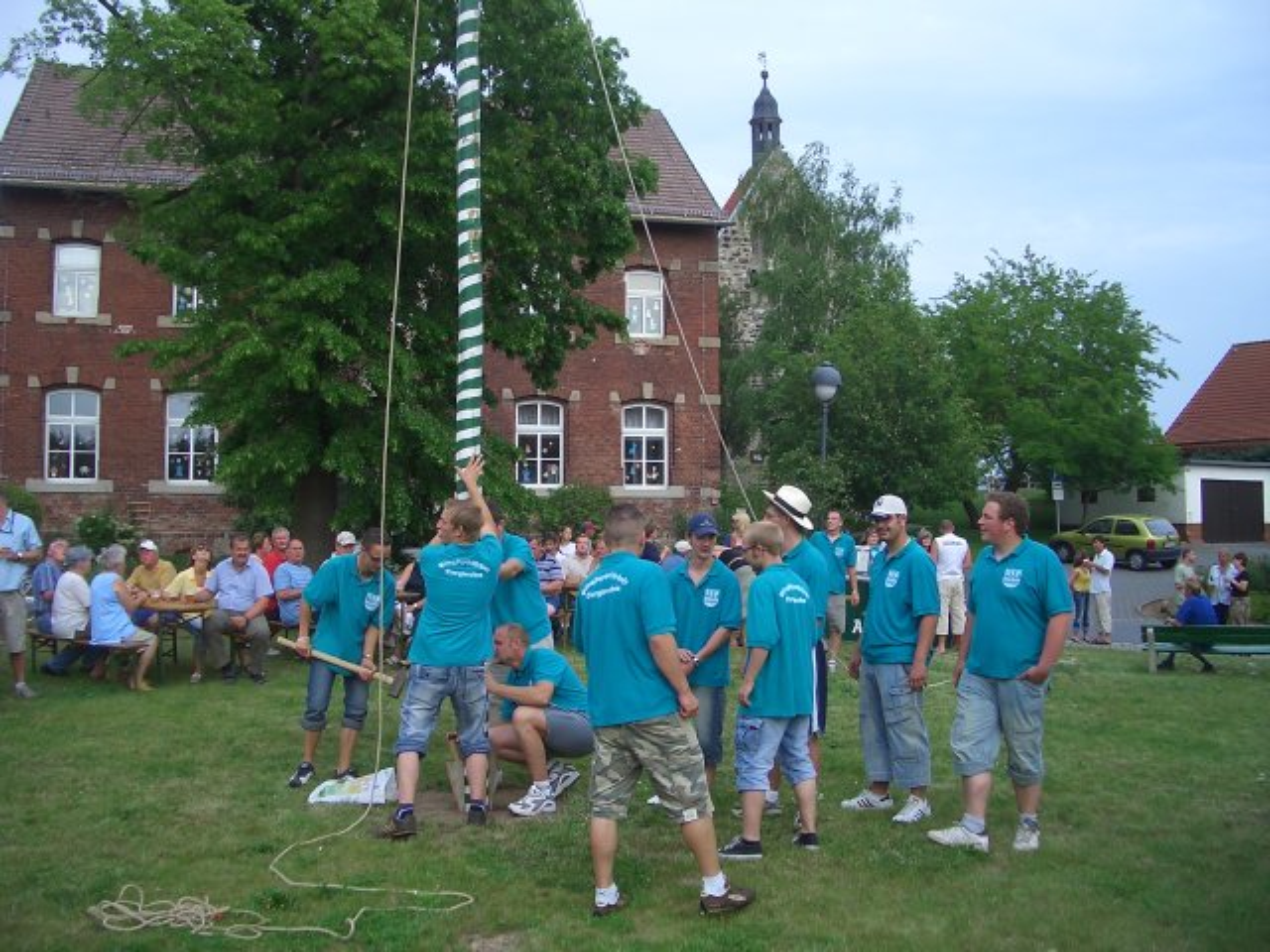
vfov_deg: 40.7
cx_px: 635
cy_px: 476
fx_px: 1284
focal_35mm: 35
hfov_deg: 52.6
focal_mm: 5.8
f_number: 2.6
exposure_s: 1/500
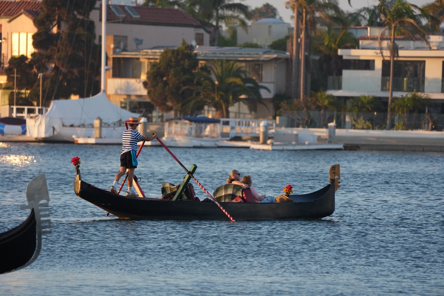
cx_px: 222
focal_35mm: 400
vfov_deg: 3.4
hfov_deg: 5.2
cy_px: 148
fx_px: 4933
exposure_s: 1/500
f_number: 5.6
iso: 640
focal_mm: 400
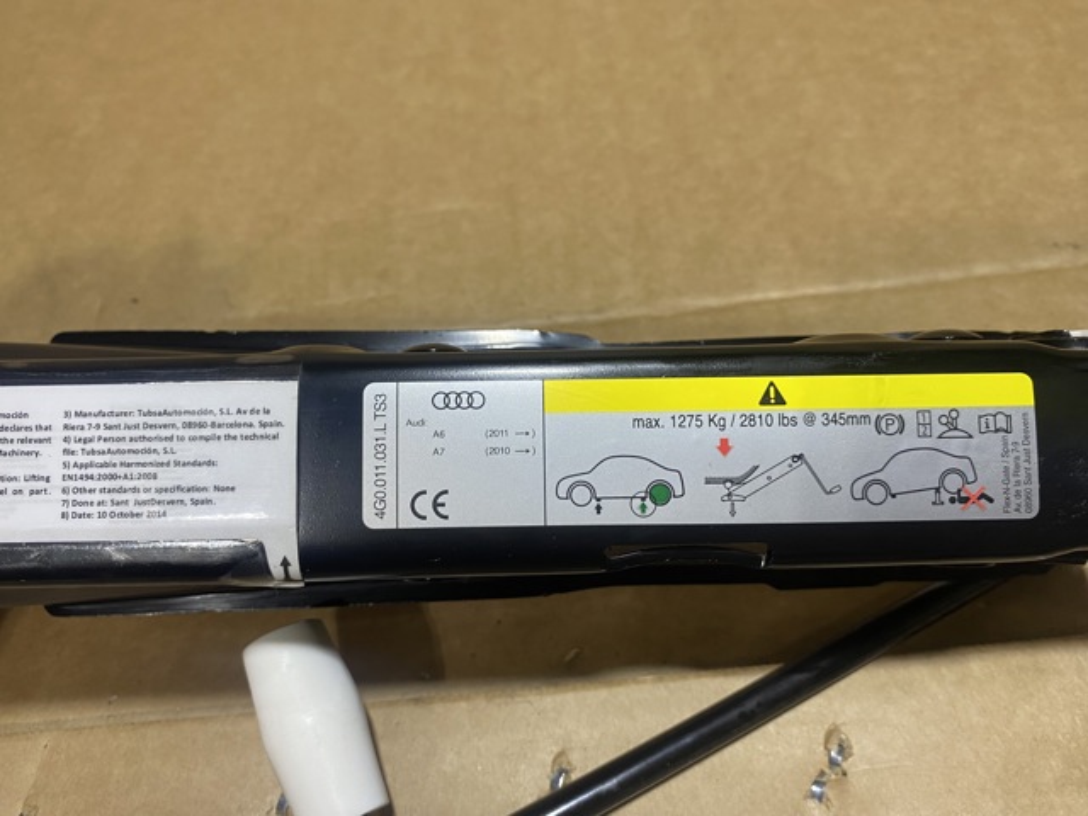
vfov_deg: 54.9
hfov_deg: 69.4
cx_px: 544
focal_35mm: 25
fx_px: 786
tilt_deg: -54.7
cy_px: 408
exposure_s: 1/50
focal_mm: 4.25
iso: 64
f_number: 1.8
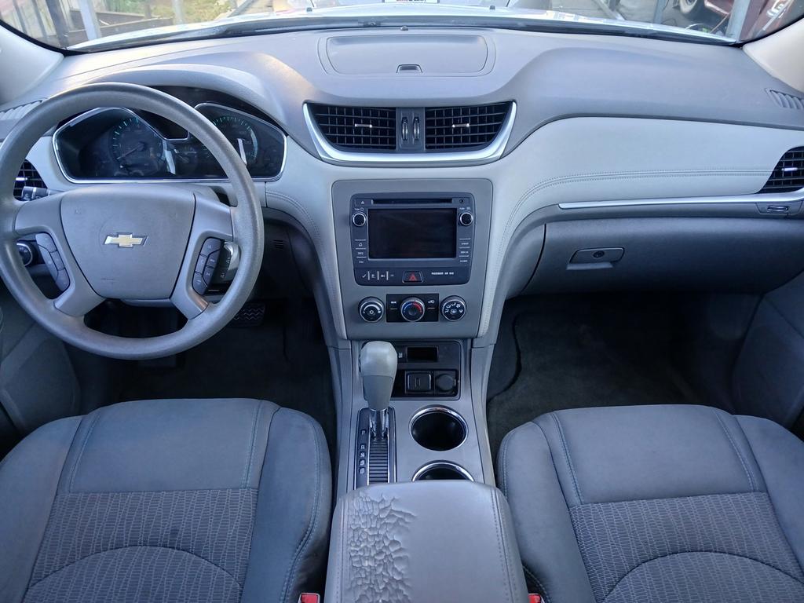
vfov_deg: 53.1
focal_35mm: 26
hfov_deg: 67.3
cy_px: 302
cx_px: 402
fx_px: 604
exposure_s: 1/60
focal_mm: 3.98
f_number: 1.8
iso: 125
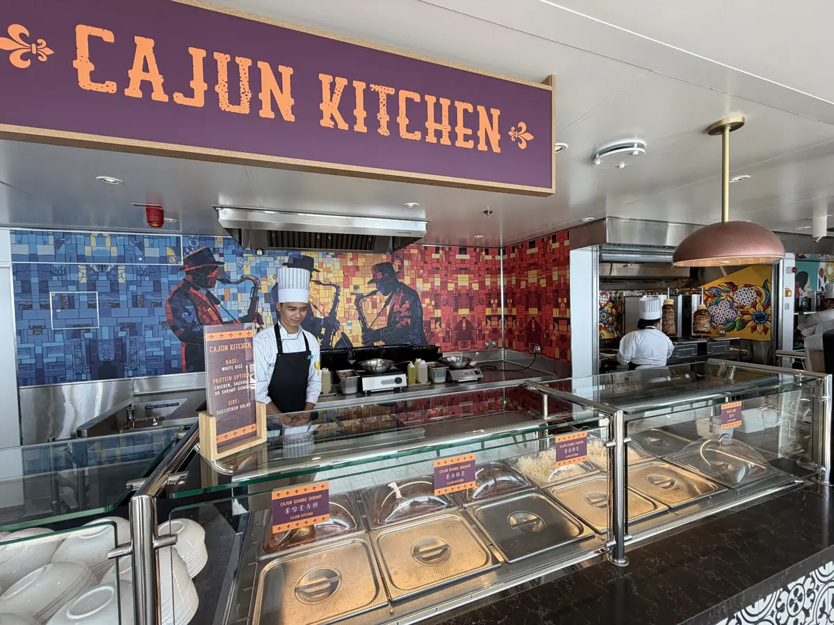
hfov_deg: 102.1
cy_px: 312
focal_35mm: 14
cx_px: 417
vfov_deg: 85.7
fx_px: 337
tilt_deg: -2.8
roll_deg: +0.8
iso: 50
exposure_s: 1/117
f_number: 2.2
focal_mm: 2.22
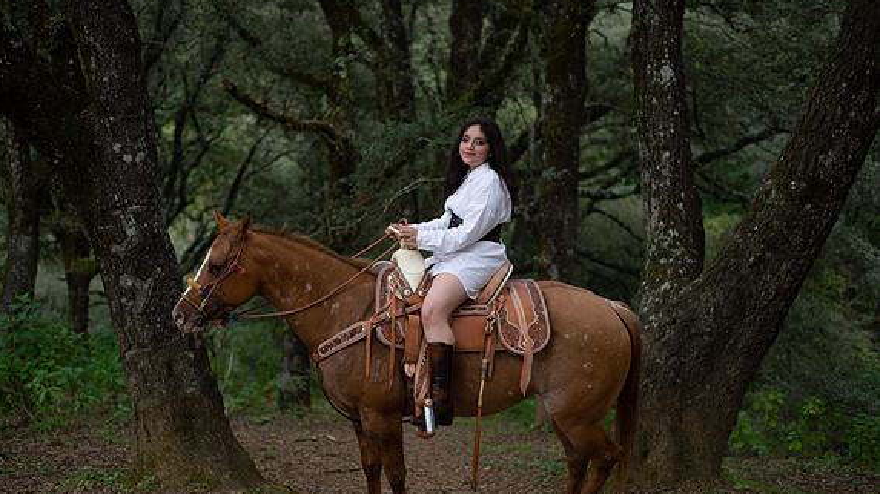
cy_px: 286
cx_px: 436
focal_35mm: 53
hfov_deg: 39.2
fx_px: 1236
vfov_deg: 22.6
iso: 400
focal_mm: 50
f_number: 2.8
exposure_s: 1/1250
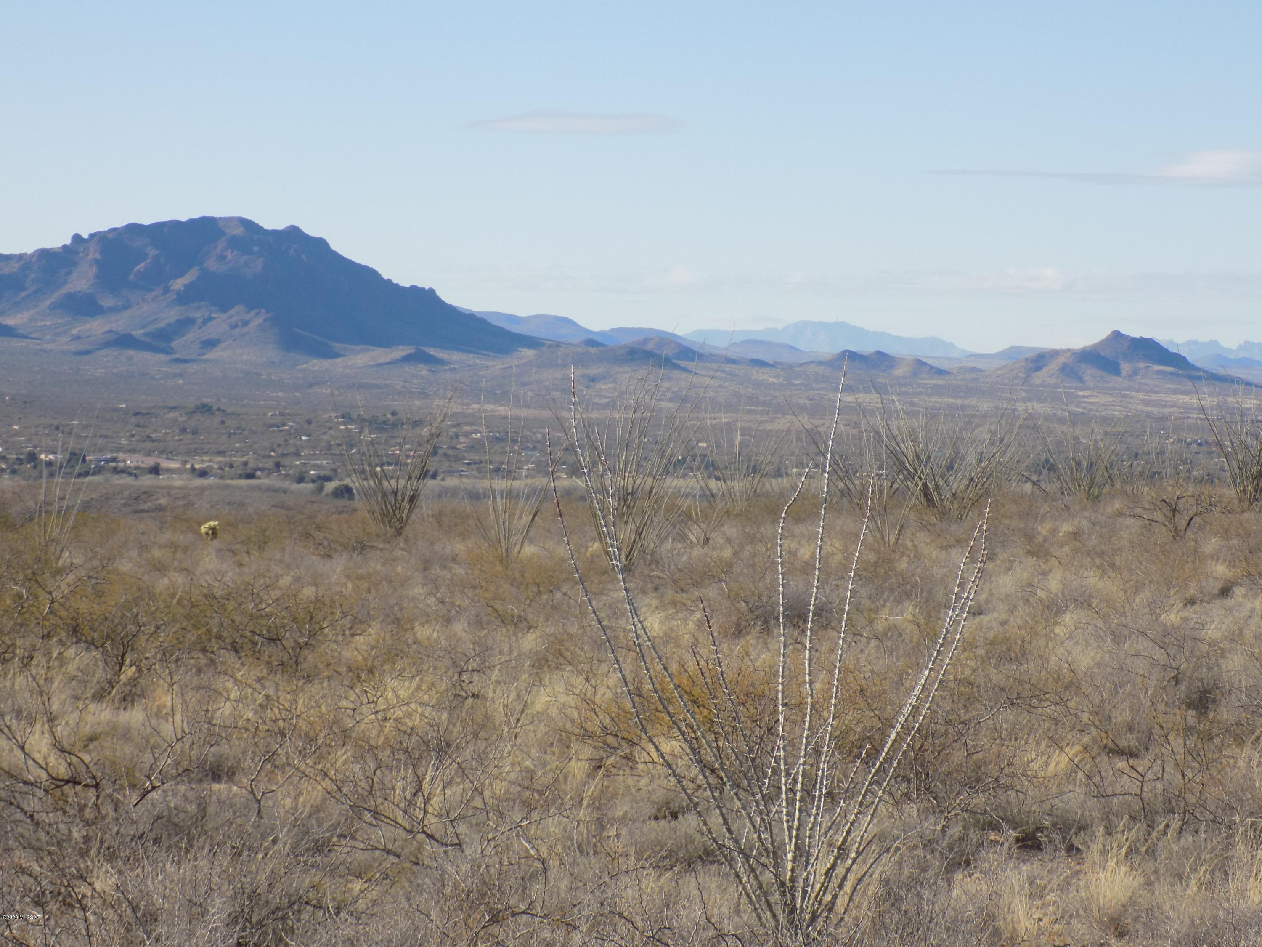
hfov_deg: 18.4
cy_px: 474
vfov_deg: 13.8
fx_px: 3901
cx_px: 631
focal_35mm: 107
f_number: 4.7
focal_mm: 19.1
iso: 80
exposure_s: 1/400
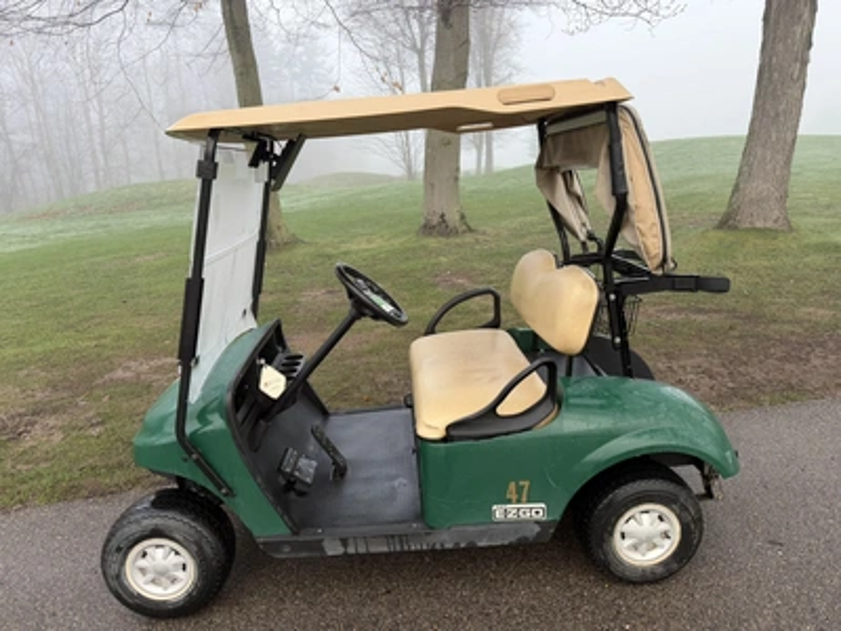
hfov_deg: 71.6
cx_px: 420
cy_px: 316
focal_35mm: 24
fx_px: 583
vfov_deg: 56.8
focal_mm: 6.76
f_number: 1.78
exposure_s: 1/170
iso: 80
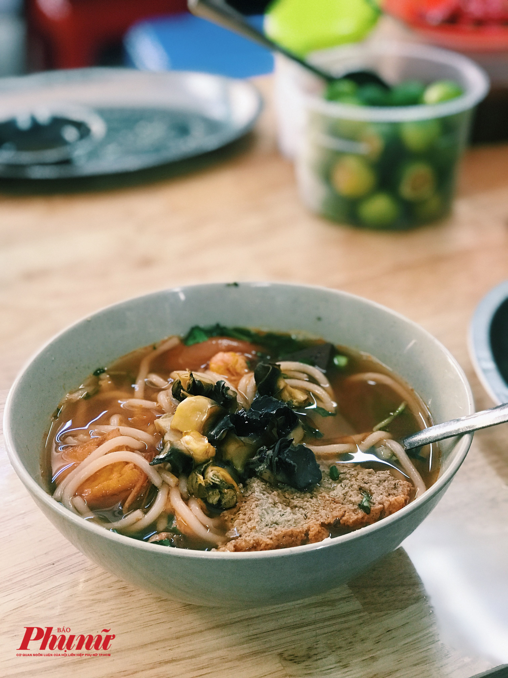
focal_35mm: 57
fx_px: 1115
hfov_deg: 25.7
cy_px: 339
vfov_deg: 33.8
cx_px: 254
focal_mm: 6.6
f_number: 2.8
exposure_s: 1/50
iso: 200
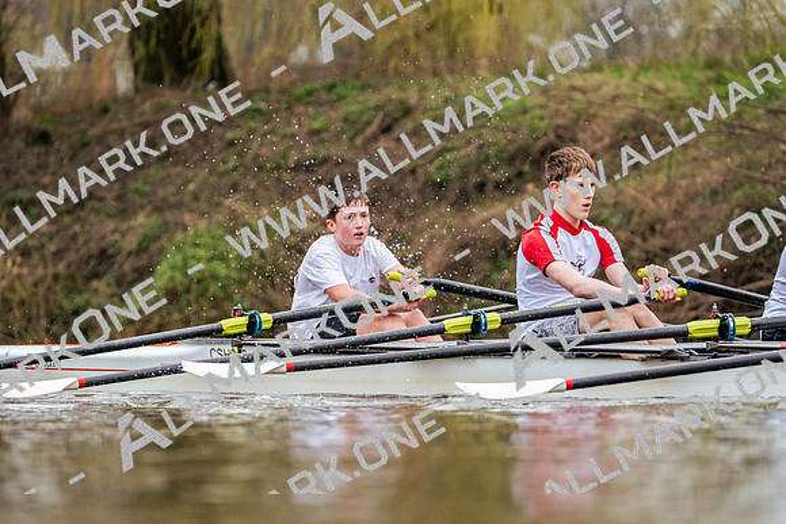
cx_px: 393
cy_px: 262
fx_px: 6355
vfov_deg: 4.7
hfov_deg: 7.1
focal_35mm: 291
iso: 3200
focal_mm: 291
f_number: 6.3
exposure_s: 1/2000
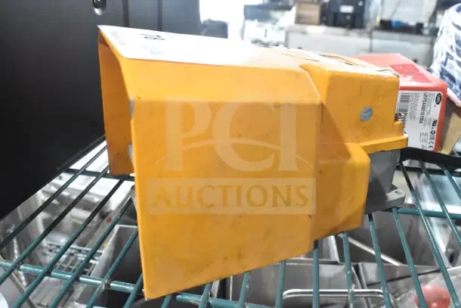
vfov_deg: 41.7
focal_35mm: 32
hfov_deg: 59.5
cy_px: 154
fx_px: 403
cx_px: 230
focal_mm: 21
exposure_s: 1/160
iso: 6400
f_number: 6.3
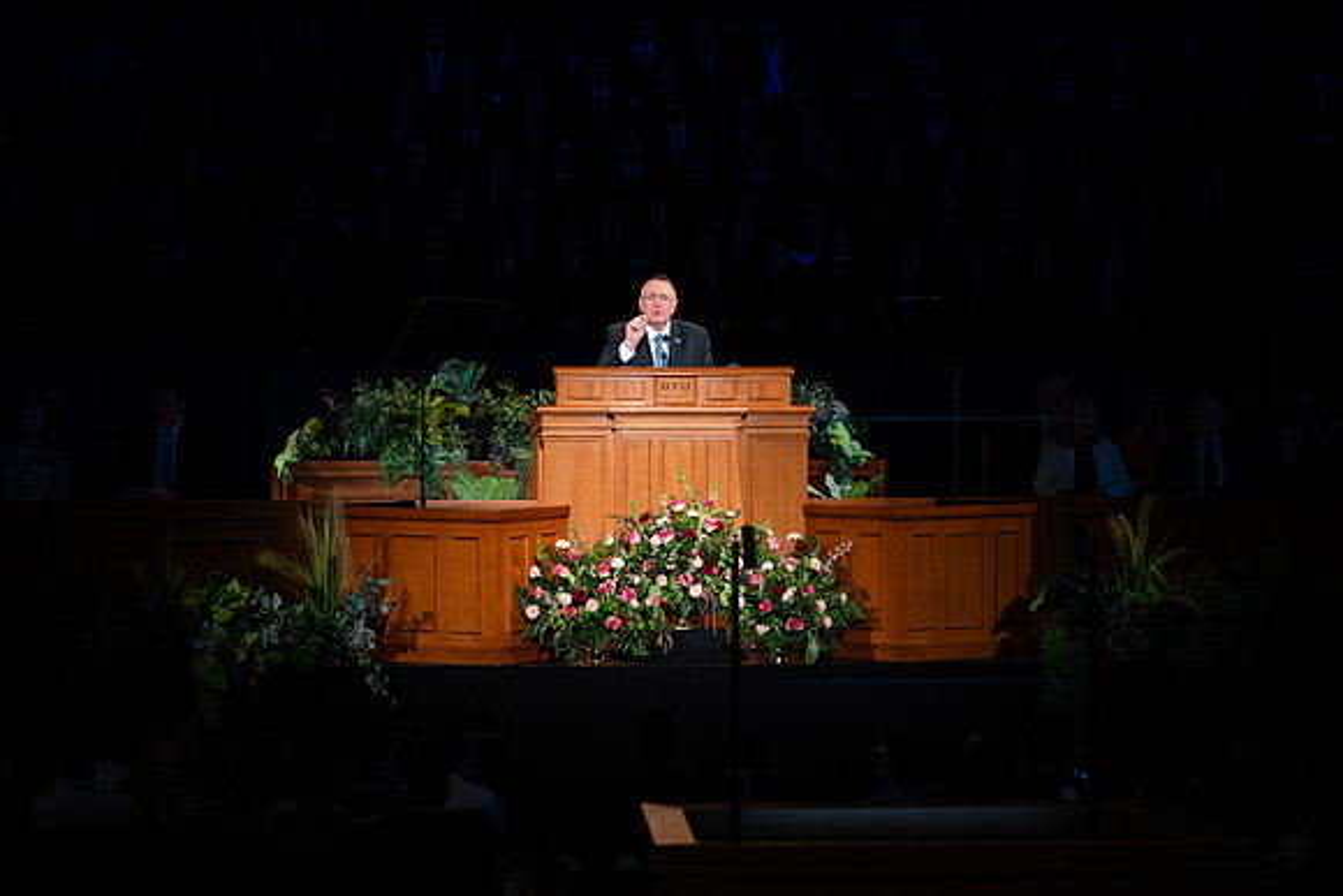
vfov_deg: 7.6
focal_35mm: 180
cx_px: 672
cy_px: 448
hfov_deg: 11.4
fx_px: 6716
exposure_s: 1/160
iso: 1250
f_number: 2.8
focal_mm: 180
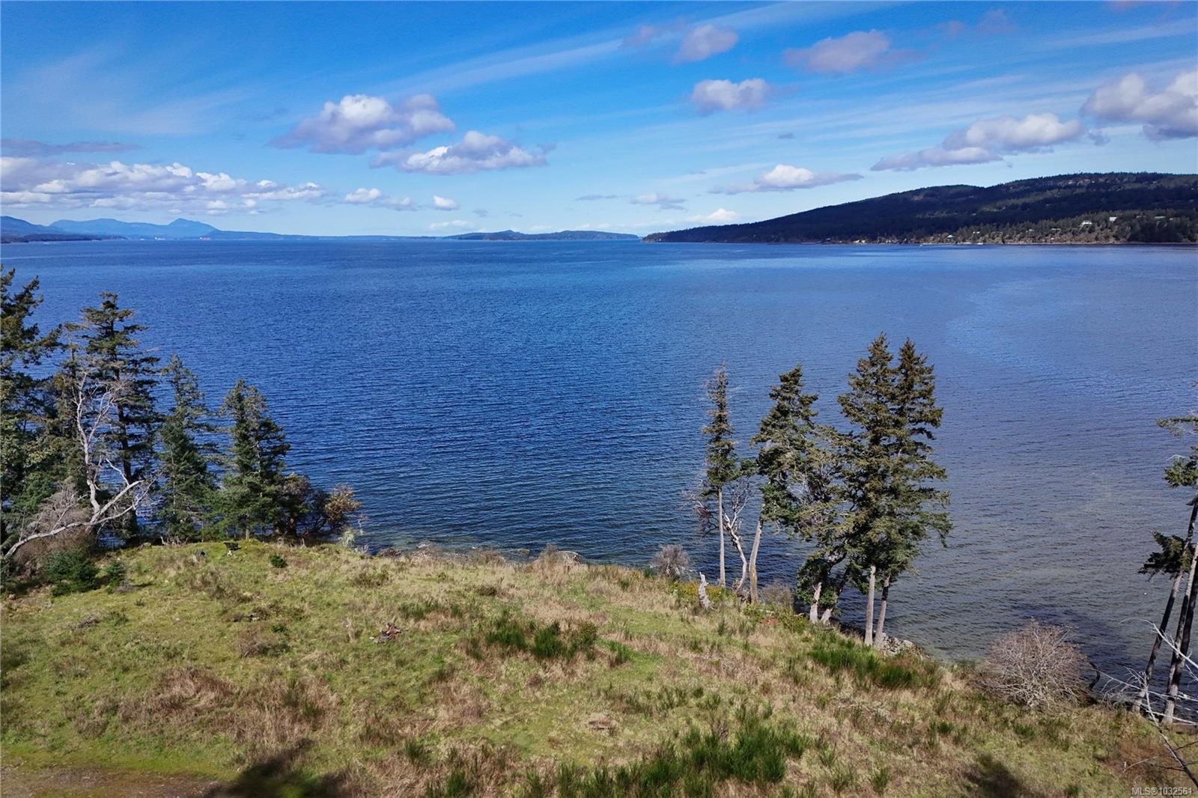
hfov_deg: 61.9
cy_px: 399
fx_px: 998
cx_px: 599
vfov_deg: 43.6
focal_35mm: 30
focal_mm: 20
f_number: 1.8
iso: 100
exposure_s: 1/3200
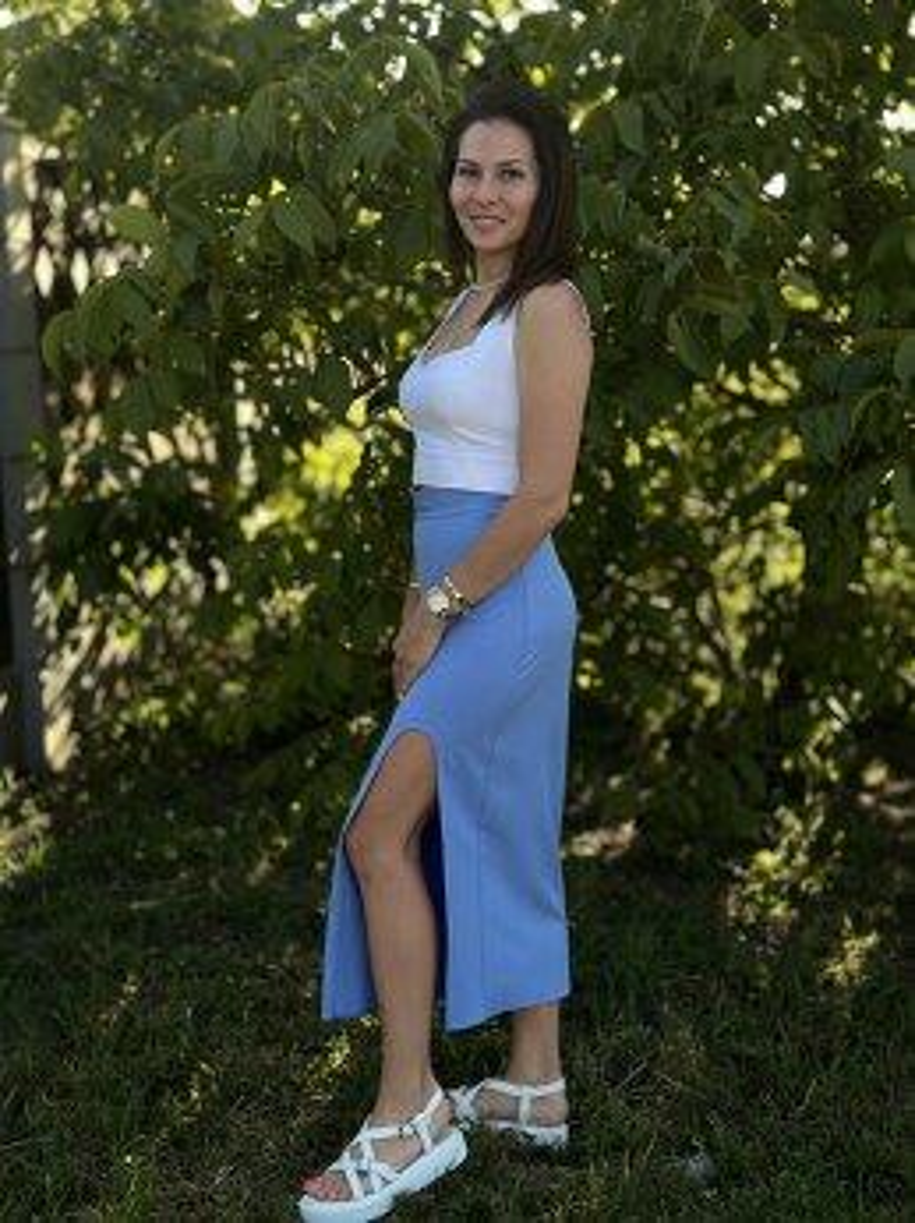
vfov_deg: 39.7
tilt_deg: -9.3
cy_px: 612
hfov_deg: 30.2
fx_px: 1694
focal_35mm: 48
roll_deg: +1.2
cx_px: 458
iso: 80
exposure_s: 1/1120
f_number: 1.78
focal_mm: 6.86
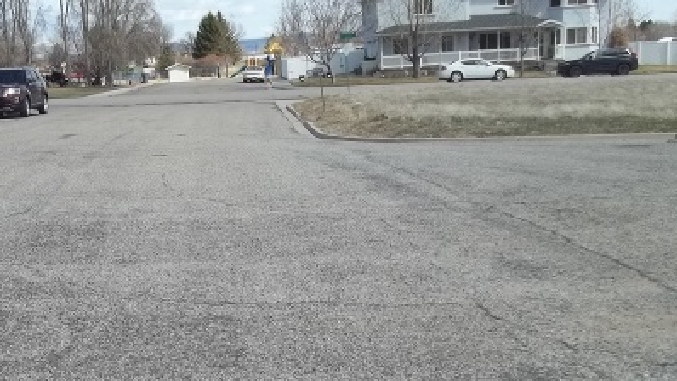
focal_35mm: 56
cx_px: 247
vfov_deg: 21.0
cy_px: 338
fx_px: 1005
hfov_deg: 37.0
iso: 64
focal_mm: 5.7
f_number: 8.8
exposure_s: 1/160
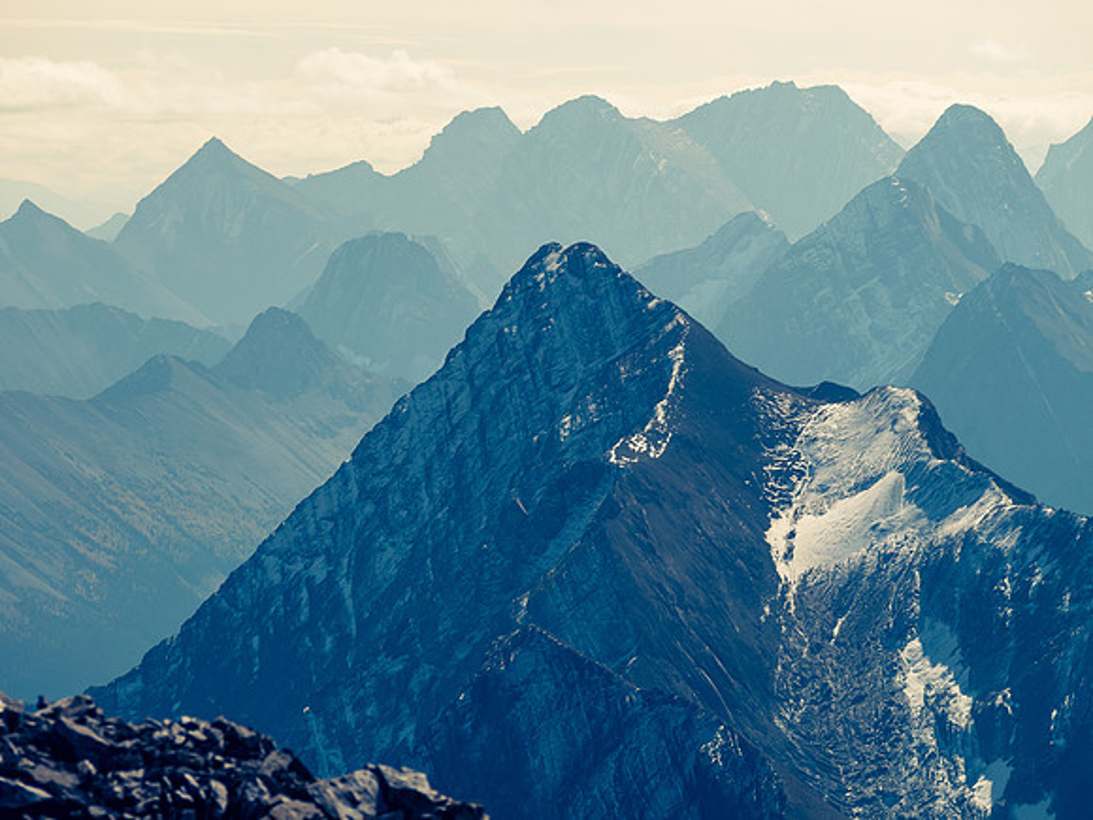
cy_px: 410
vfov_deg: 6.0
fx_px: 7767
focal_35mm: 246
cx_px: 546
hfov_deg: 8.0
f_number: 8
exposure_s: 1/400
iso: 200
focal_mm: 123
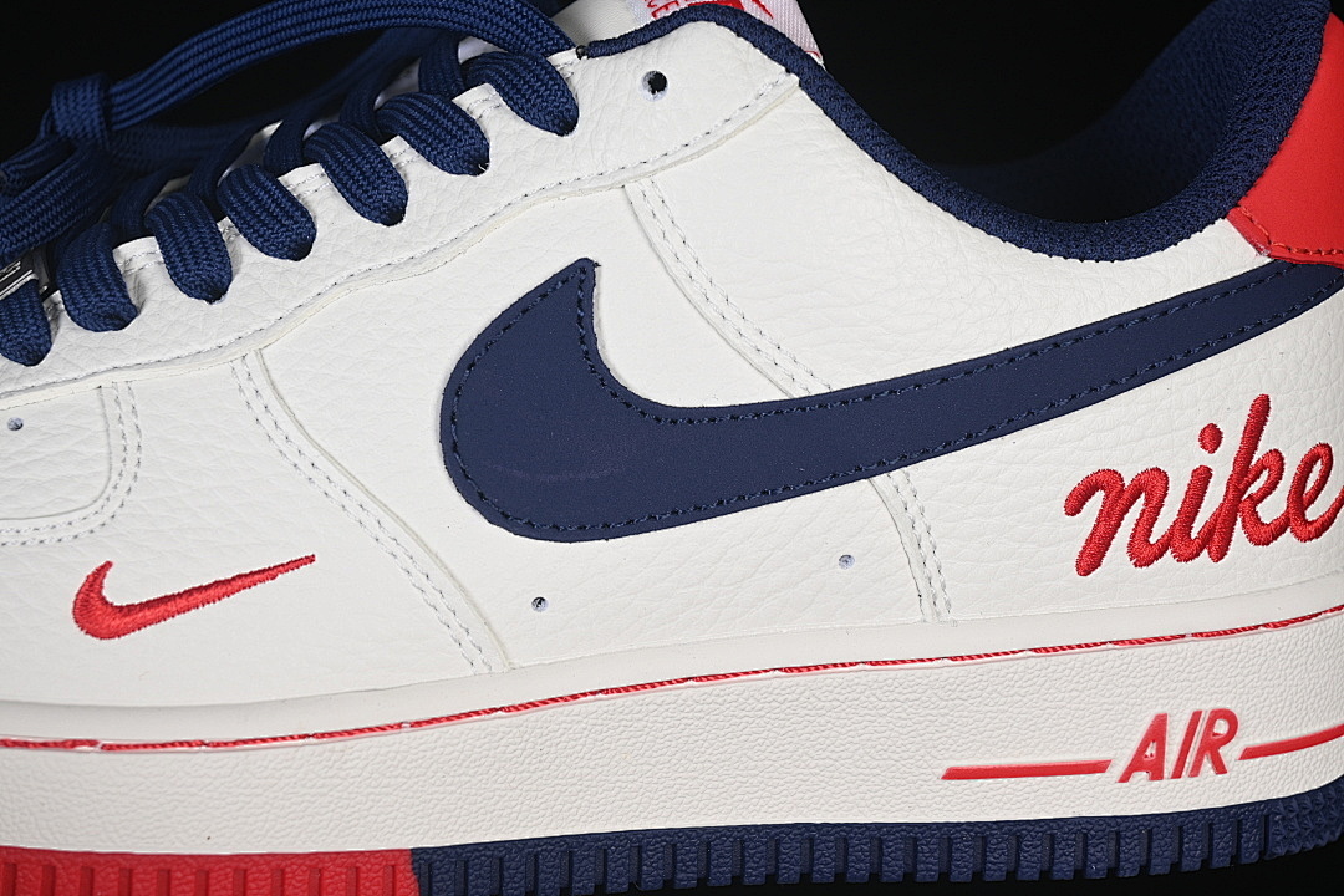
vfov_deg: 18.2
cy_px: 448
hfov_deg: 27.0
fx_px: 2800
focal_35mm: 75
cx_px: 672
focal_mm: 50
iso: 160
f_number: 7.1
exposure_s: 1/80
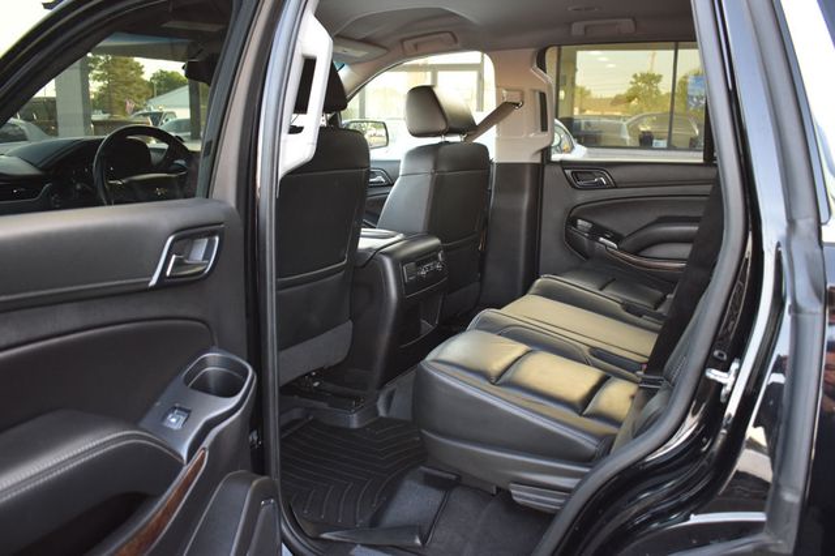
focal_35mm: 30
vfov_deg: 43.6
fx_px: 695
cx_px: 418
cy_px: 278
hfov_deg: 62.0
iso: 500
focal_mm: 20
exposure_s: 1/60
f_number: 4
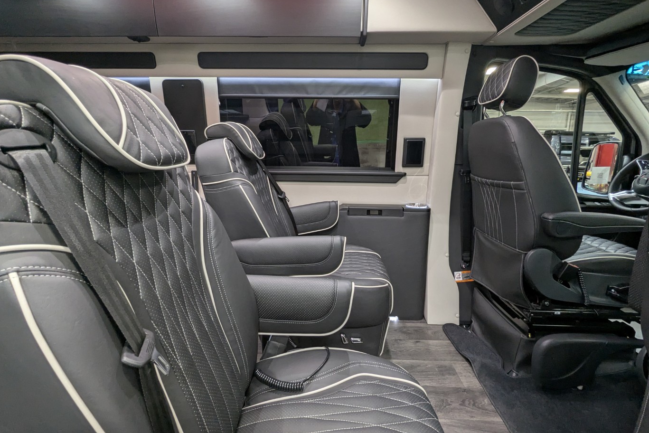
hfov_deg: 93.3
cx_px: 320
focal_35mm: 17
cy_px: 201
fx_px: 307
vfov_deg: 70.4
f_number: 2.2
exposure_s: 1/41
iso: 260
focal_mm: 2.35
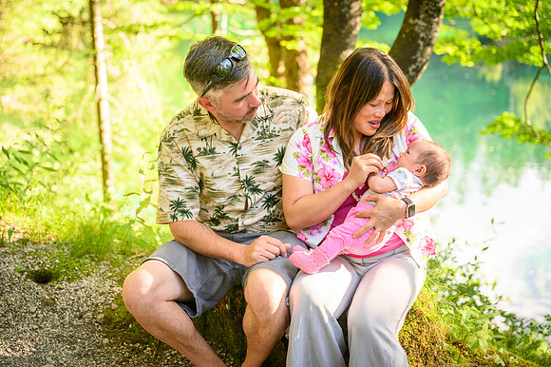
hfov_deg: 34.5
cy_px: 184
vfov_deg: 23.4
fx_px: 887
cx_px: 276
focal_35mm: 58
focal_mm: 58
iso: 400
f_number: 2.8
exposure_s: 1/320
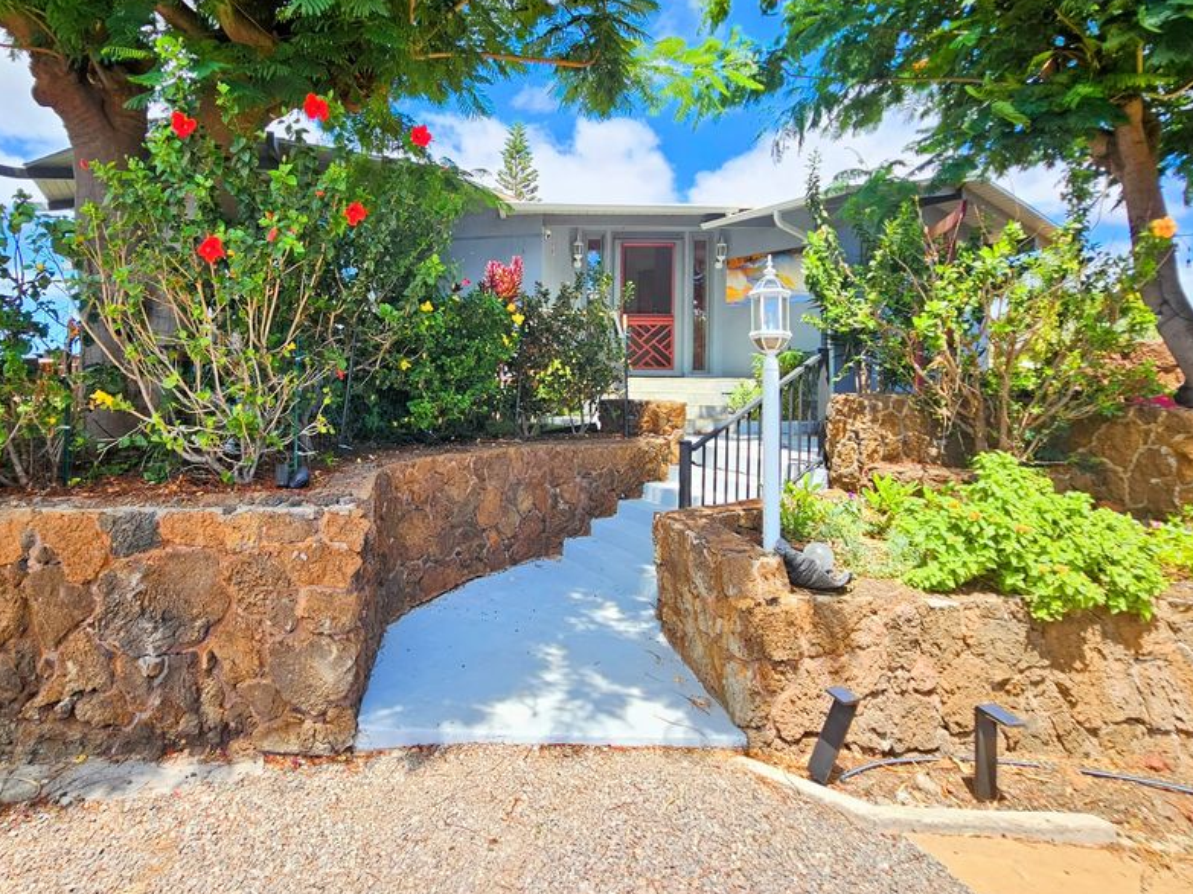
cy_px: 341
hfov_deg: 90.3
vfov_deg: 73.6
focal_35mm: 17
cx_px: 503
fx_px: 586
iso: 50
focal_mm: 2.2
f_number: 2.2
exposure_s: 1/675
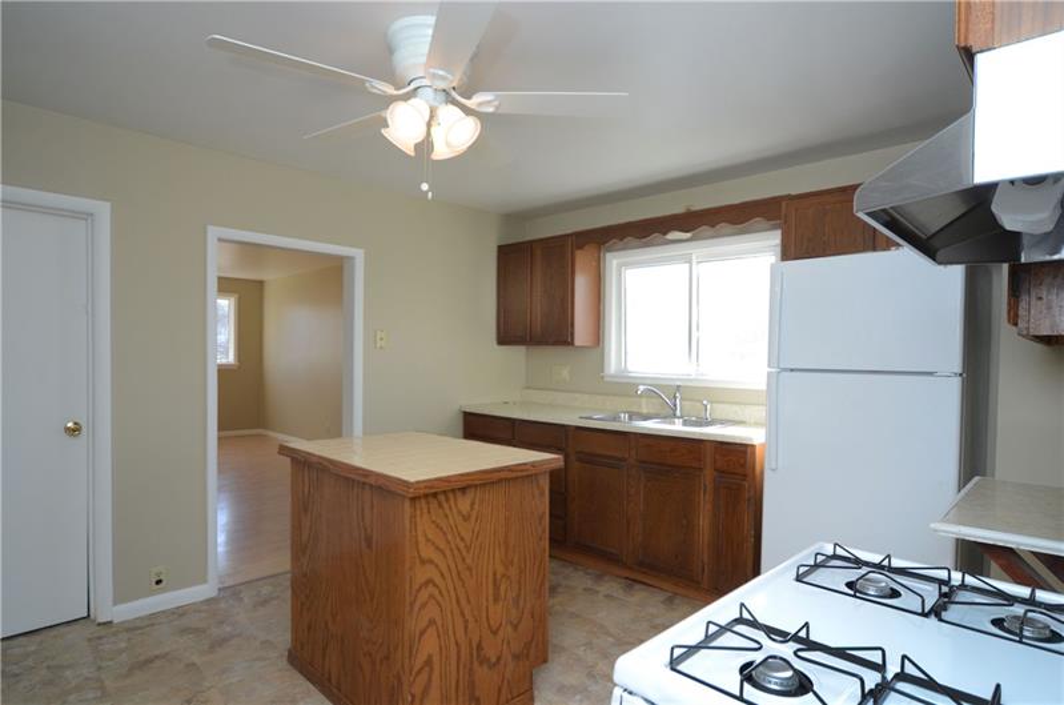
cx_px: 532
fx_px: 575
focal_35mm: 20
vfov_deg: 63.0
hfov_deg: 85.5
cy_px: 352
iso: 800
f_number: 6.3
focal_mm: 13
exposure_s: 1/320
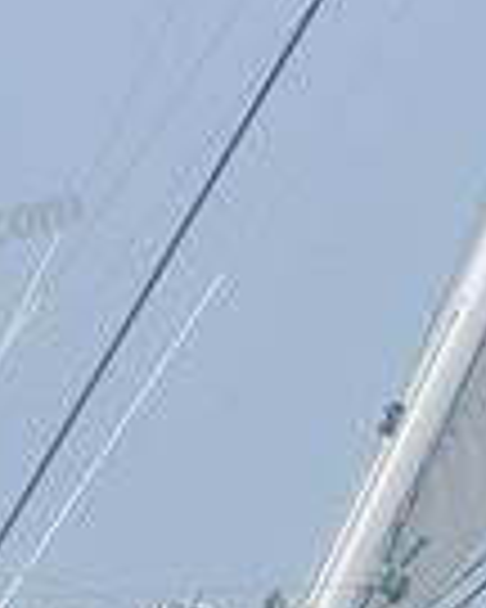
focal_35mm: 606
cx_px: 320
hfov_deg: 2.6
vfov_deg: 3.2
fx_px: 10896
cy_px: 858
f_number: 9
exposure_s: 1/800
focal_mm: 150
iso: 320
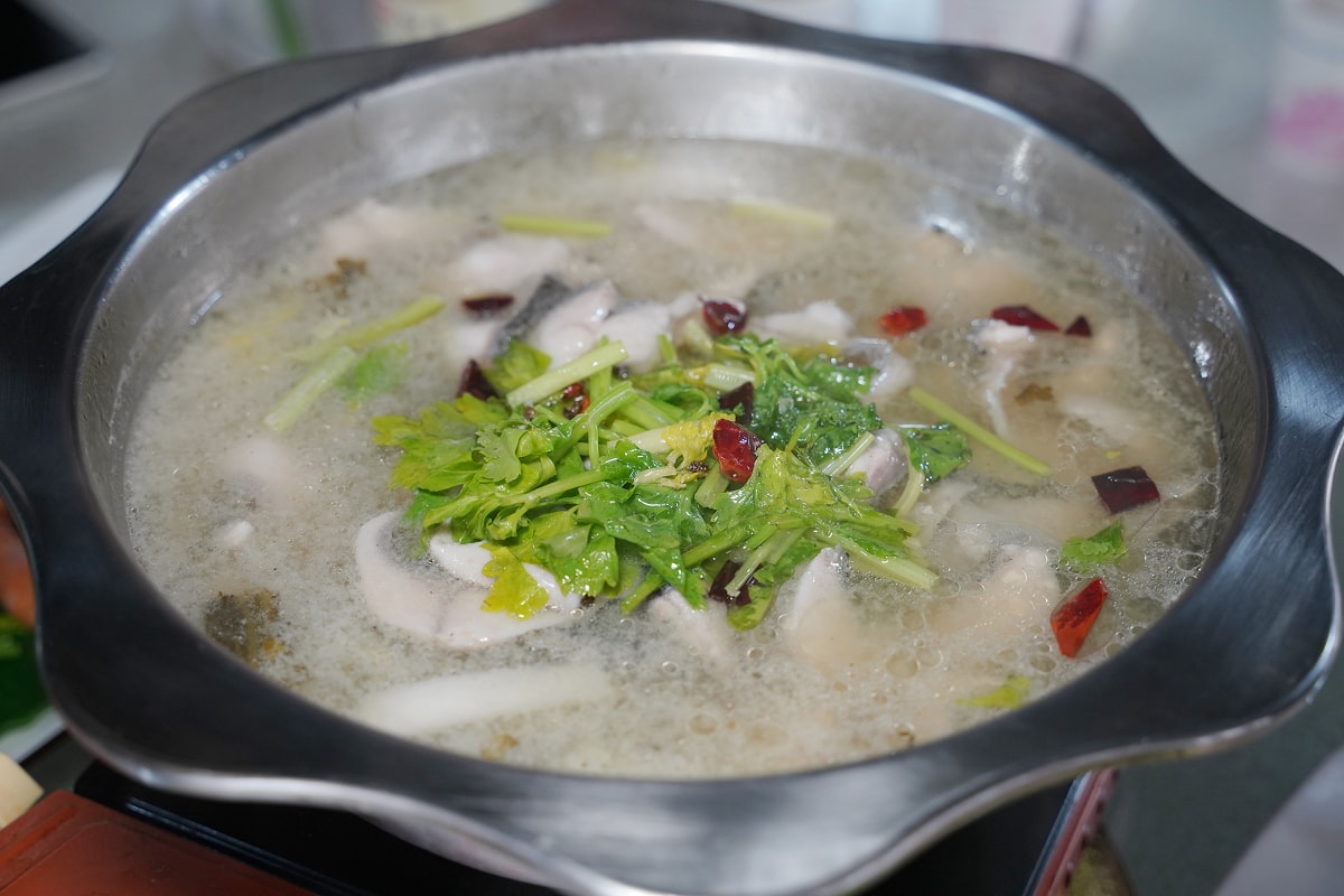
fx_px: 2128
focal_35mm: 57
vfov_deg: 23.8
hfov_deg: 35.1
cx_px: 672
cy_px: 448
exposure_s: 1/160
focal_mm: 57
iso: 1000
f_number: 4
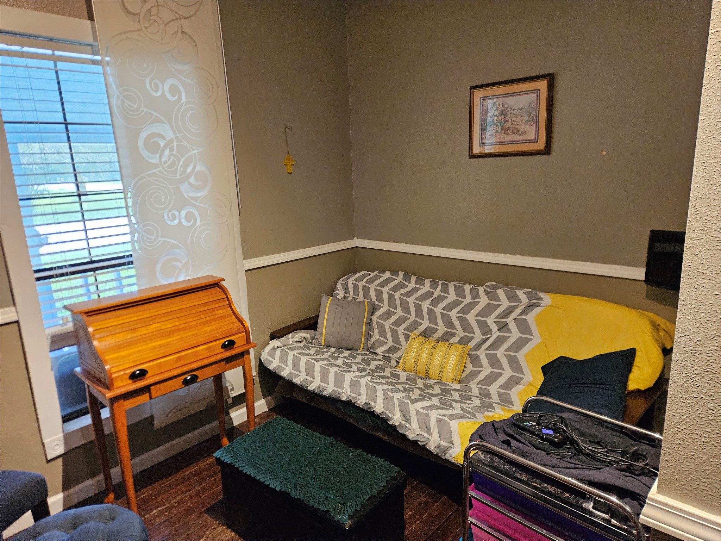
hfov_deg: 73.9
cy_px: 270
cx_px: 360
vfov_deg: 58.9
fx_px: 479
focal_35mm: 23
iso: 1000
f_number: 1.8
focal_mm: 5.4
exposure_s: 1/120
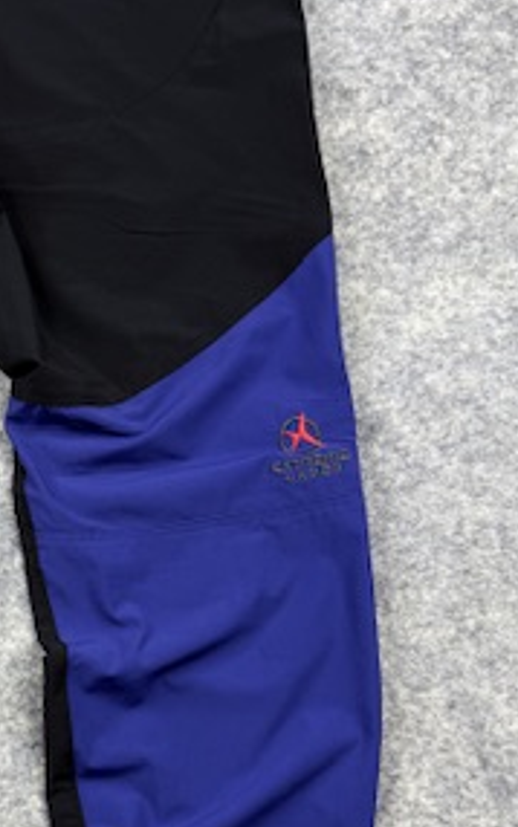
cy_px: 535
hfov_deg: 21.5
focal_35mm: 57
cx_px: -61
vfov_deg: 35.4
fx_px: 1286
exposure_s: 1/100
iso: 50
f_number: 1.78
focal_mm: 6.76
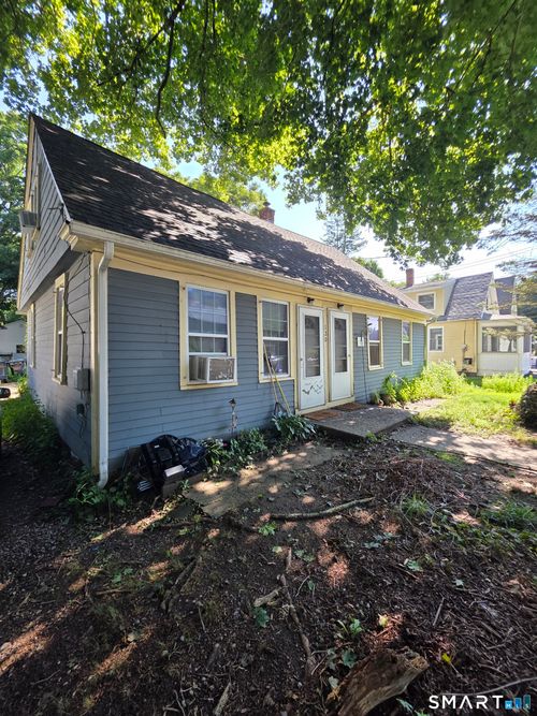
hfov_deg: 89.9
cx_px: 268
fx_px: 269
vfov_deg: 106.2
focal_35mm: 13
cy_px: 358
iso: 20
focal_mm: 2.2
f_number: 1.9
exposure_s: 1/120
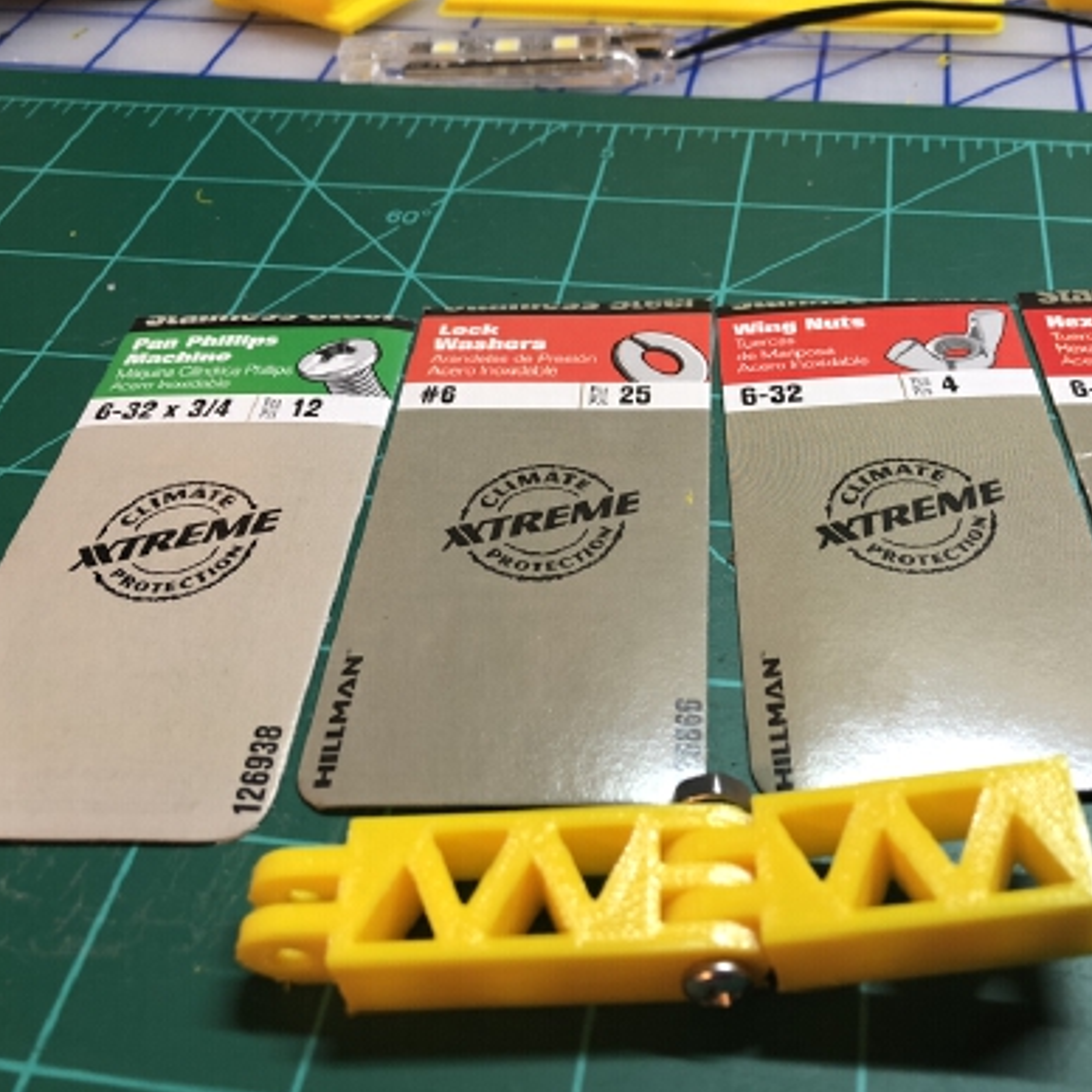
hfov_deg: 48.0
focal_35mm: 34
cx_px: 682
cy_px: 540
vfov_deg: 48.4
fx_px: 1213
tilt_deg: -45.6
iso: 40
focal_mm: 3.99
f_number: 1.8
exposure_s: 1/17
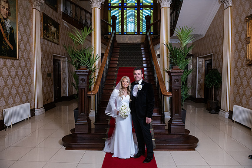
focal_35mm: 24
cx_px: 126
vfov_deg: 53.2
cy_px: 84
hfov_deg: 73.7
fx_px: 168
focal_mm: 24
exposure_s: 1/160
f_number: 5
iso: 1000
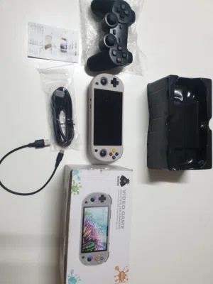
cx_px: 106
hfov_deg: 53.1
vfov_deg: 67.3
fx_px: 213
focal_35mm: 26
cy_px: 142
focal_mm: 4.3
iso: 250
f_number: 2.4
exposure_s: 1/26
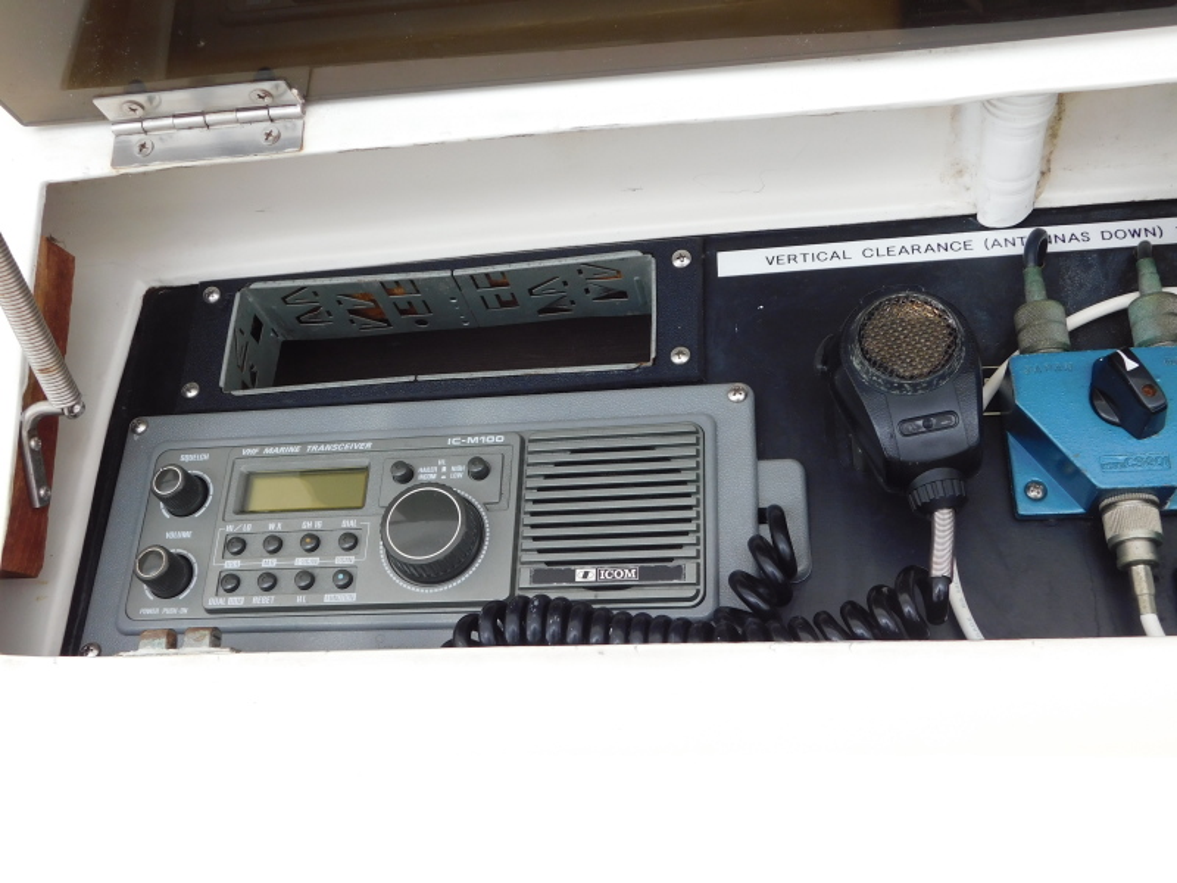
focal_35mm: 36
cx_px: 588
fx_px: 1224
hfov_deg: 51.4
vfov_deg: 39.7
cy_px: 442
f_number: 3.5
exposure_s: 1/160
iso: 125
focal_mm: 6.3
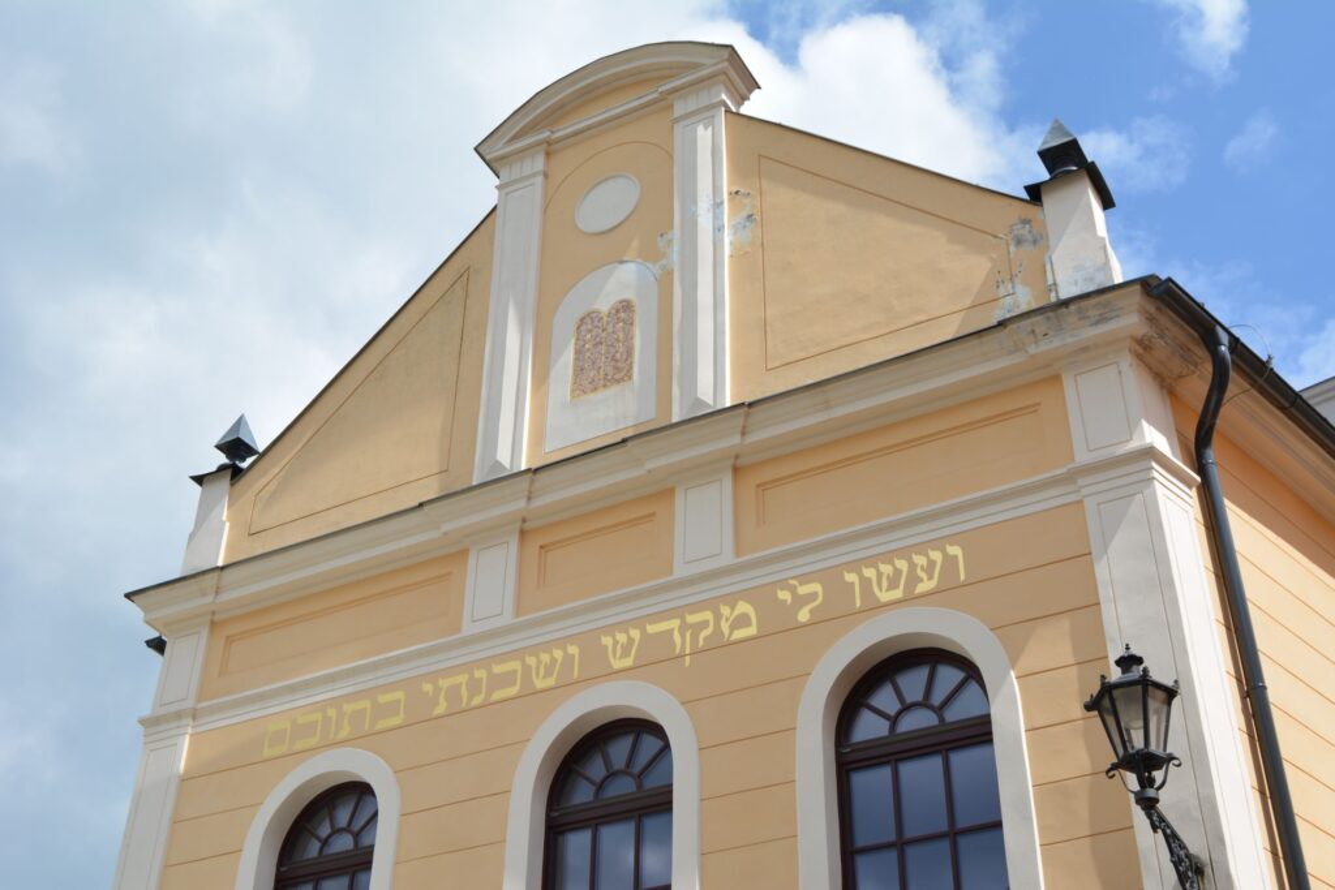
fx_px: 1558
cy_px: 445
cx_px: 668
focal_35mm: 42
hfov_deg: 46.4
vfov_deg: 31.9
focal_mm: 28
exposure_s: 1/320
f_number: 9
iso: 100
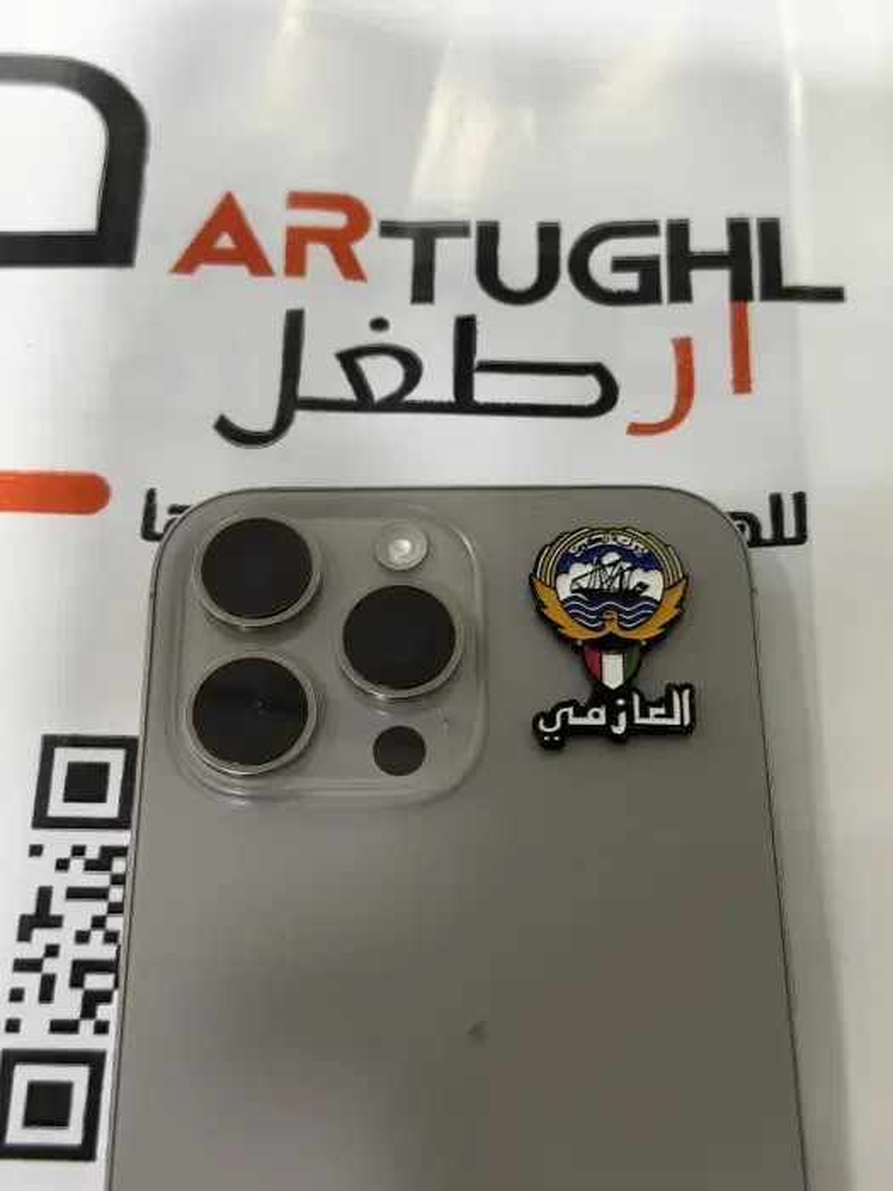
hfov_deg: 30.3
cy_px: 596
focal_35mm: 48
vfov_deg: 39.7
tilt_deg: -65.4
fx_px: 1651
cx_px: 446
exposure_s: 1/50
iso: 125
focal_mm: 6.76
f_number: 1.78
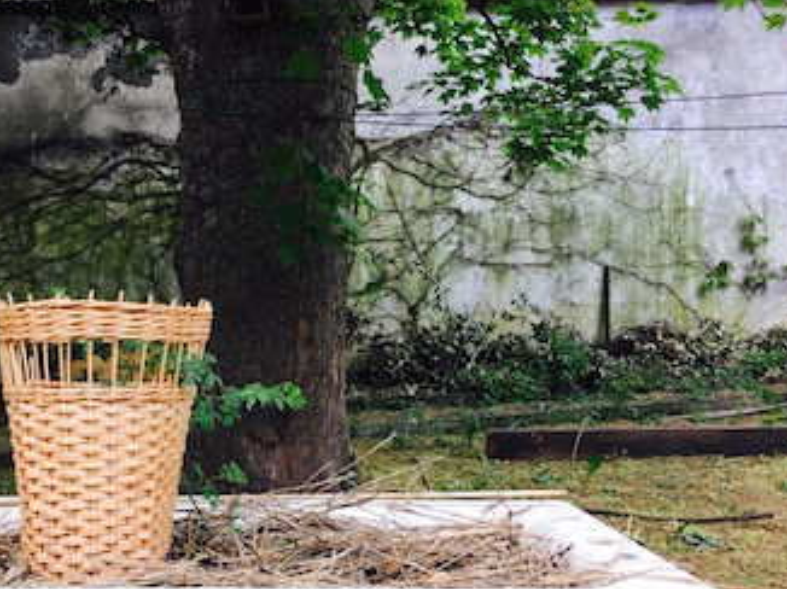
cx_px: 164
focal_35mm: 57
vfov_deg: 25.3
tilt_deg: -6.7
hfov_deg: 32.9
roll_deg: +3.1
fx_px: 1295
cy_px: 437
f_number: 2.2
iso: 32
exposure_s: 1/50
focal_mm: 4.15
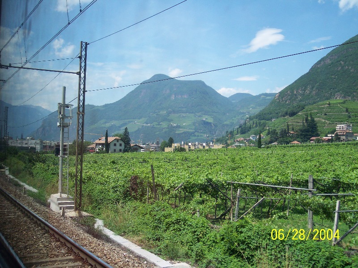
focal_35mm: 38
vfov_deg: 37.7
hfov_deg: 49.0
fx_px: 393
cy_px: 134
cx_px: 179
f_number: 2.8
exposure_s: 1/700
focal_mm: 8
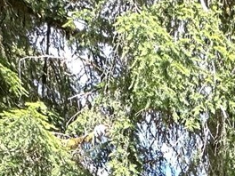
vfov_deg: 11.1
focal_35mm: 85
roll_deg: -2.6
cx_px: 265
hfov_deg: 21.7
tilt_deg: -12.5
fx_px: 577
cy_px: 525
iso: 64
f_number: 2.2
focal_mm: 2.22
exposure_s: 1/99
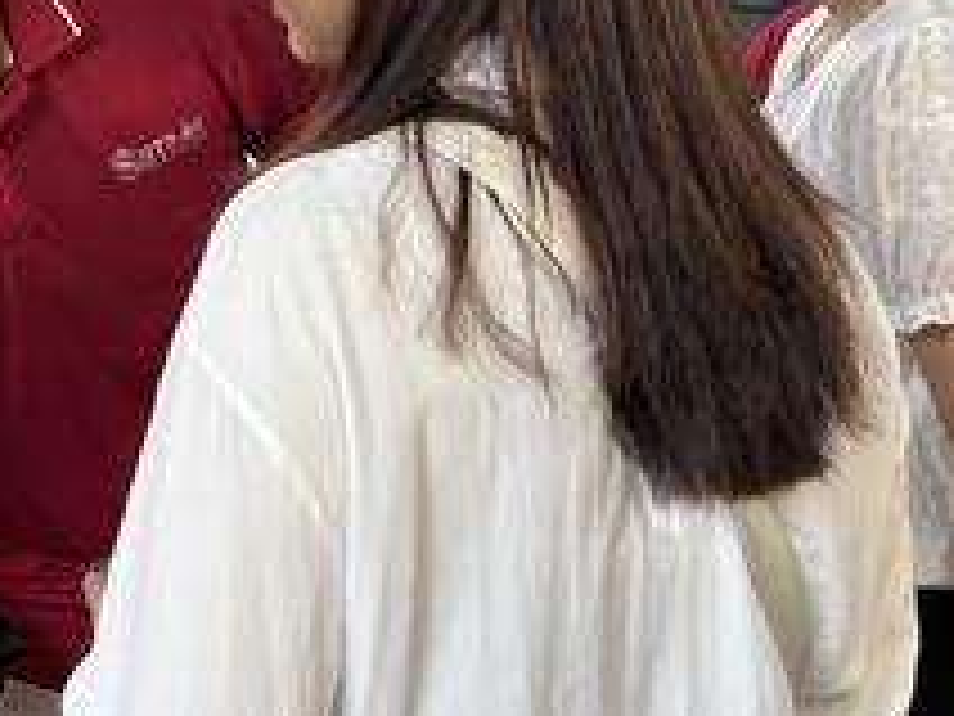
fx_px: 2232
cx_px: -216
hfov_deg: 22.1
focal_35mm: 81
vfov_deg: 17.5
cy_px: -88
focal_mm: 5.96
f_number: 1.6
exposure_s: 1/121
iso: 64
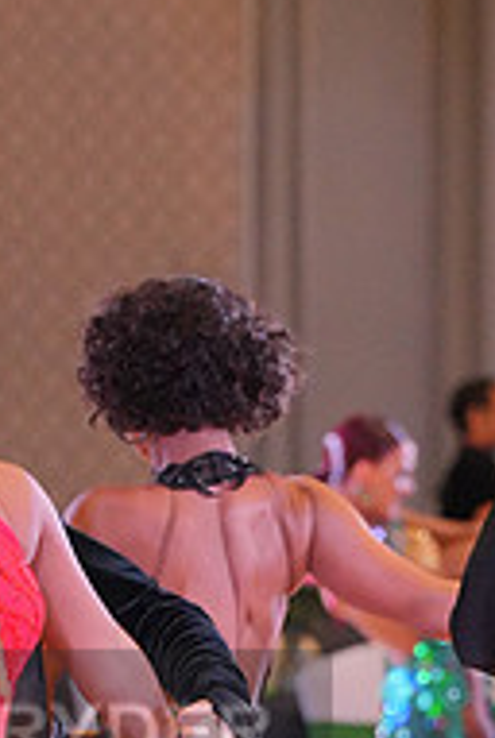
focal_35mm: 352
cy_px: 781
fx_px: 7233
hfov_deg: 3.9
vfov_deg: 5.8
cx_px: -199
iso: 8000
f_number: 3.5
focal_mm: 116
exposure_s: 1/500
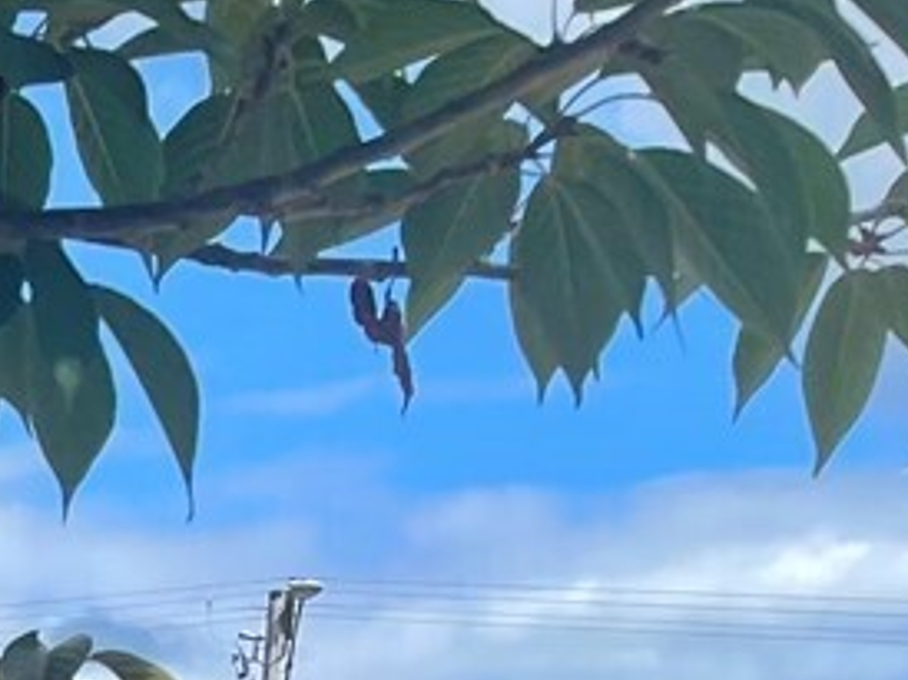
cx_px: -1379
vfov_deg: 9.0
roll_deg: -2.0
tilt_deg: -4.8
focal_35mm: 146
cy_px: 1688
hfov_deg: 11.0
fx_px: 3826
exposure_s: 1/3086
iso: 32
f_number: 1.6
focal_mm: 5.1
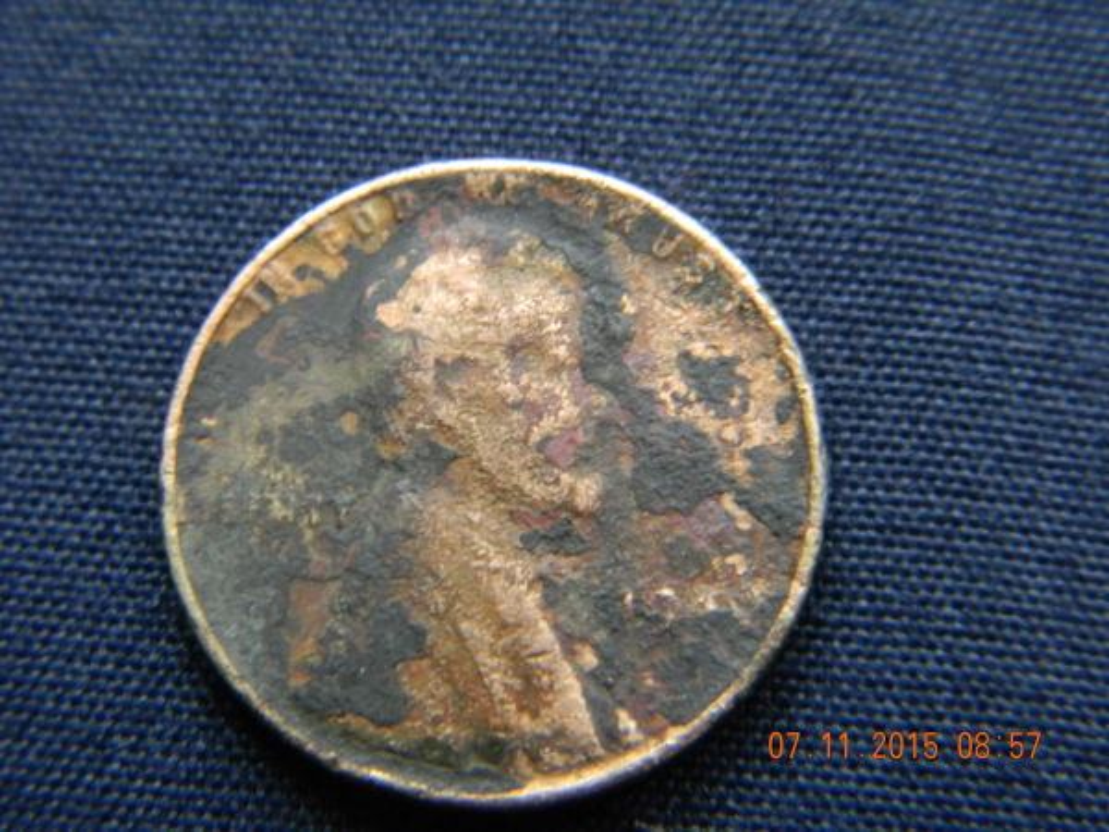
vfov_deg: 17.8
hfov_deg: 23.6
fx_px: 2659
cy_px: 416
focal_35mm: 83
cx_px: 554
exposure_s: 1/30
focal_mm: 15.1
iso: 346
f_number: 4.5
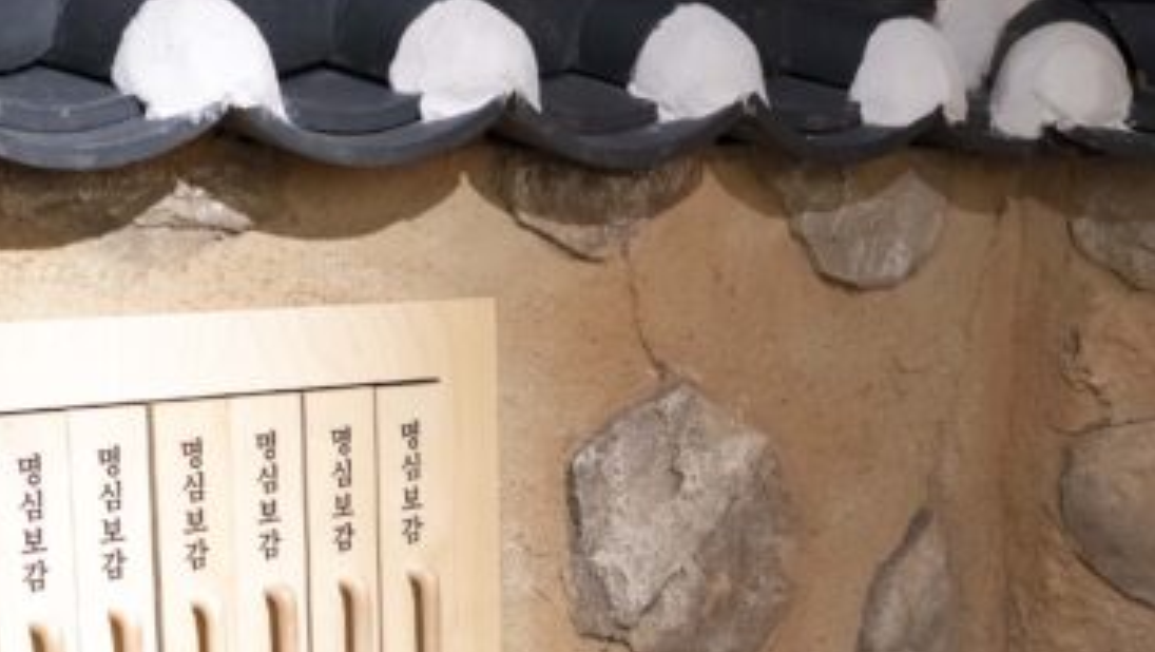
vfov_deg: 12.7
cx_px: 706
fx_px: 2789
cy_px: 948
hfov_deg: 23.3
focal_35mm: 91
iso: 3200
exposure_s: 1/160
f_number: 4.5
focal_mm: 31
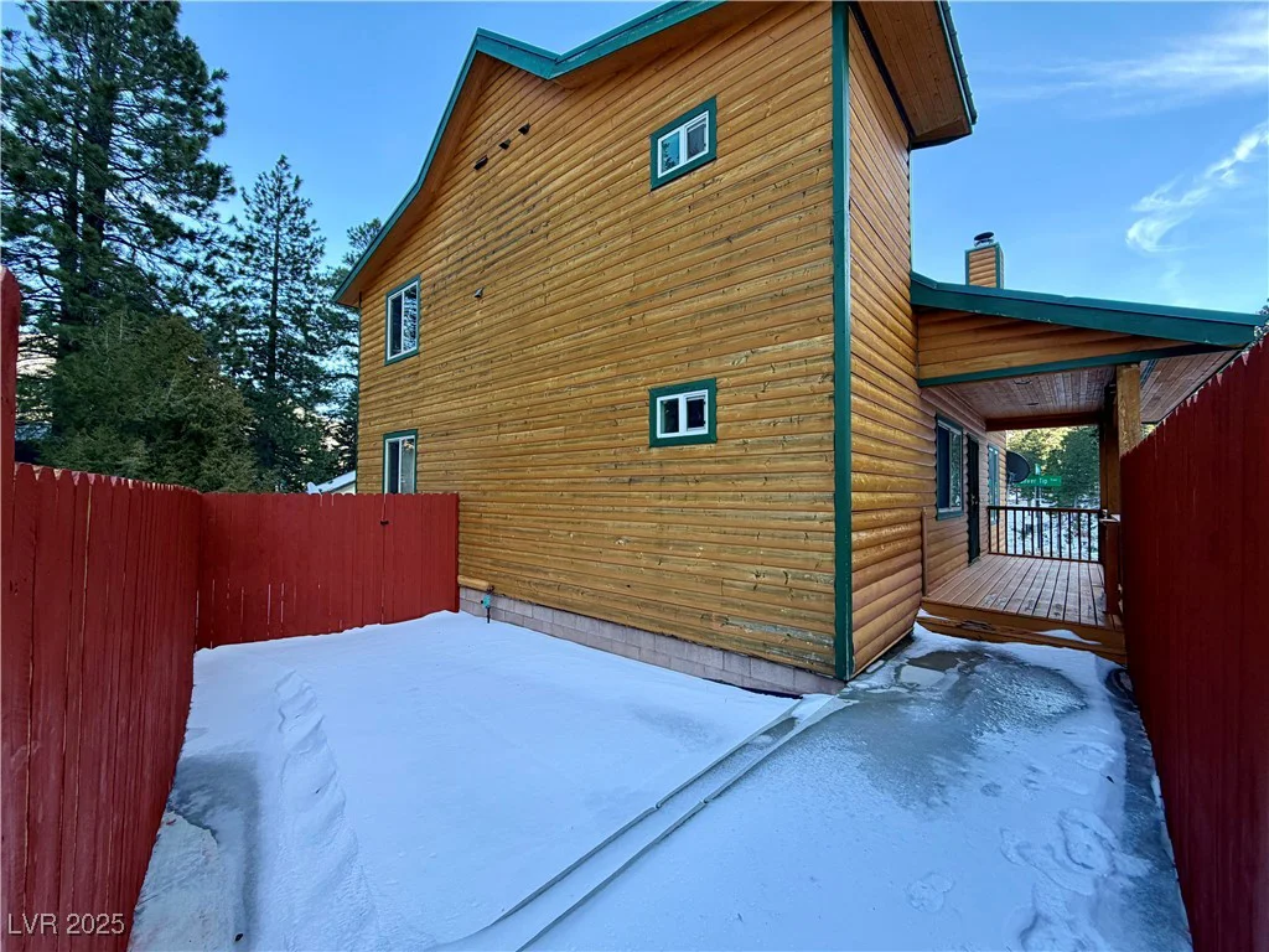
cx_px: 634
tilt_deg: +2.7
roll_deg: -0.6
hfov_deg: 102.1
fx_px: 513
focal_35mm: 14
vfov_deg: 85.7
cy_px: 476
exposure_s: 1/150
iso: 40
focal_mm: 2.22
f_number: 2.2
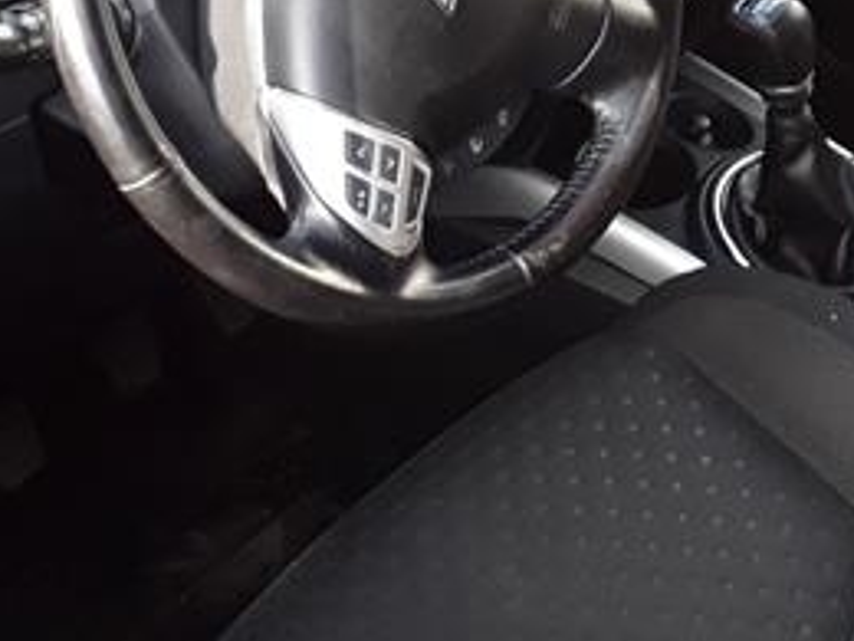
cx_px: 417
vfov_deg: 20.5
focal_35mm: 69
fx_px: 1702
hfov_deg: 28.2
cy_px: -16
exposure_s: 1/100
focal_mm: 2.91
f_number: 1.9
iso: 80
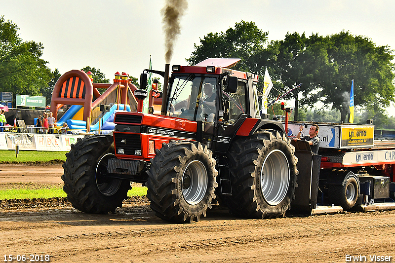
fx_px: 1283
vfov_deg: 11.7
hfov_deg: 17.5
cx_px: 198
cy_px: 132
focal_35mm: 117
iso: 500
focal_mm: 78
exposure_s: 1/1600
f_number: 7.1
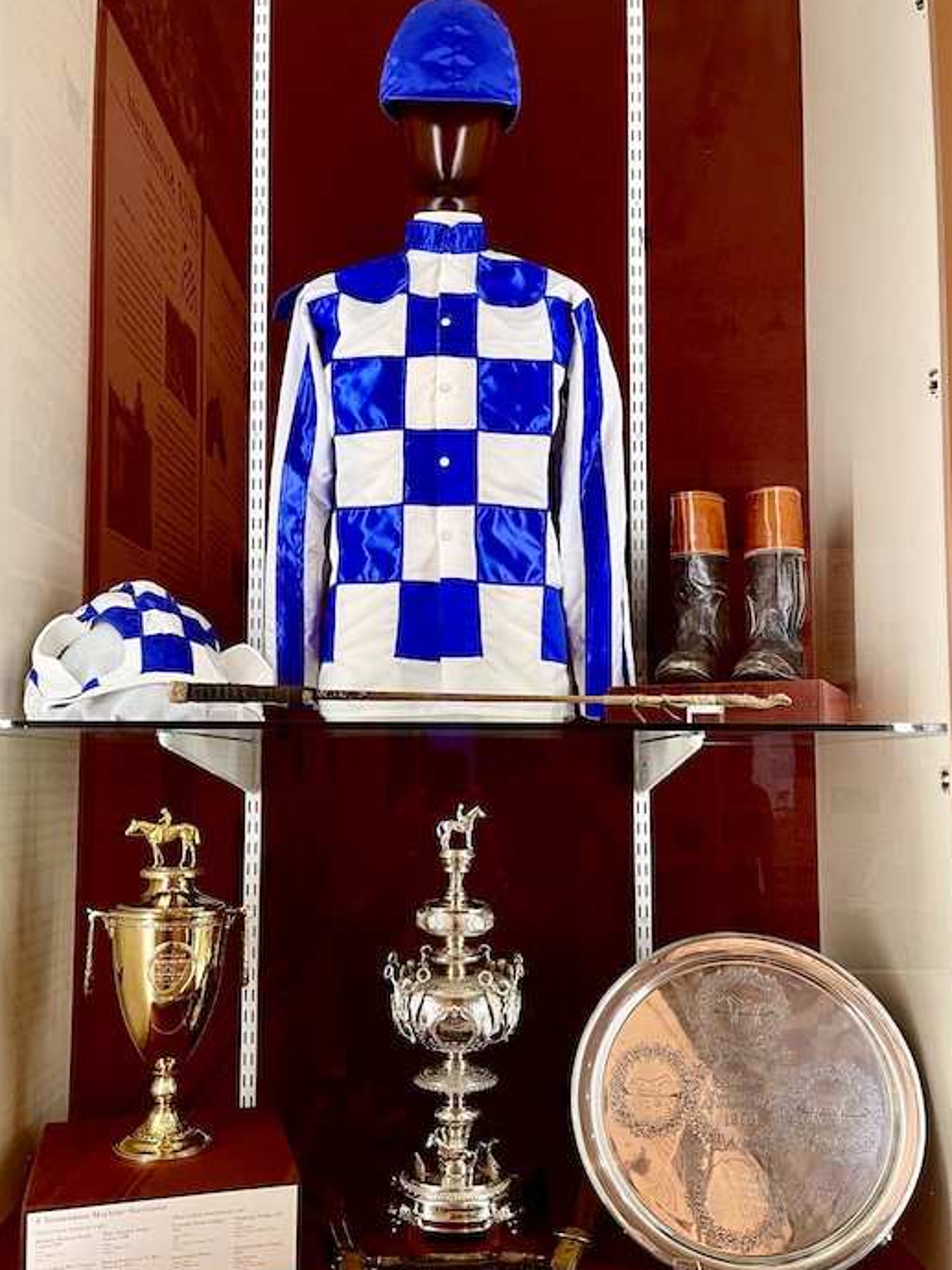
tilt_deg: +5.4
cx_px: 457
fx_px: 1064
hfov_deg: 48.2
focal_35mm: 29
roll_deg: +0.2
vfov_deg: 61.6
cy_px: 696
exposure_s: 1/60
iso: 100
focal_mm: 5.1
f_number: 1.6
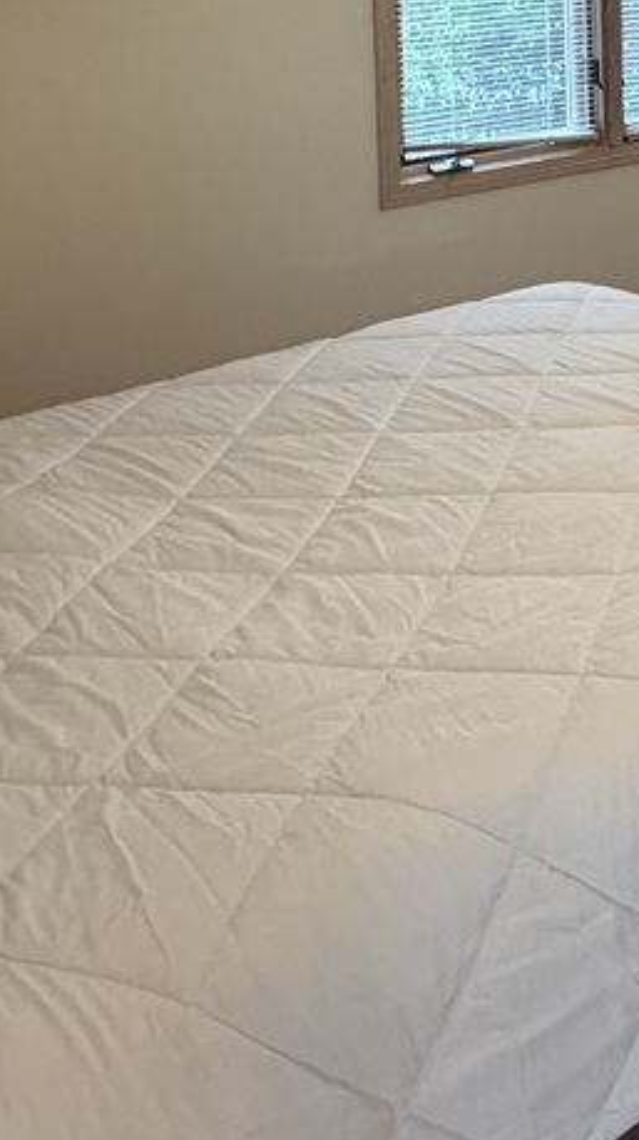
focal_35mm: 48
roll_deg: -0.1
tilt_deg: -3.9
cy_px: -57
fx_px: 1449
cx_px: 816
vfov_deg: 37.3
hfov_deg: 22.4
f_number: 2.2
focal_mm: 2.22
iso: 320
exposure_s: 1/60
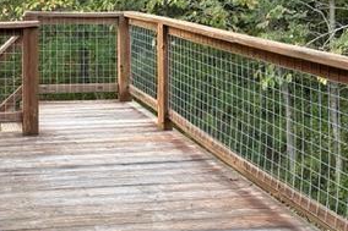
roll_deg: -0.6
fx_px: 589
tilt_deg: -3.5
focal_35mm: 61
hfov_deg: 31.4
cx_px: 36
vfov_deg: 21.6
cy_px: 15
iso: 100
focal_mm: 5.7
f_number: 1.5
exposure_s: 1/121
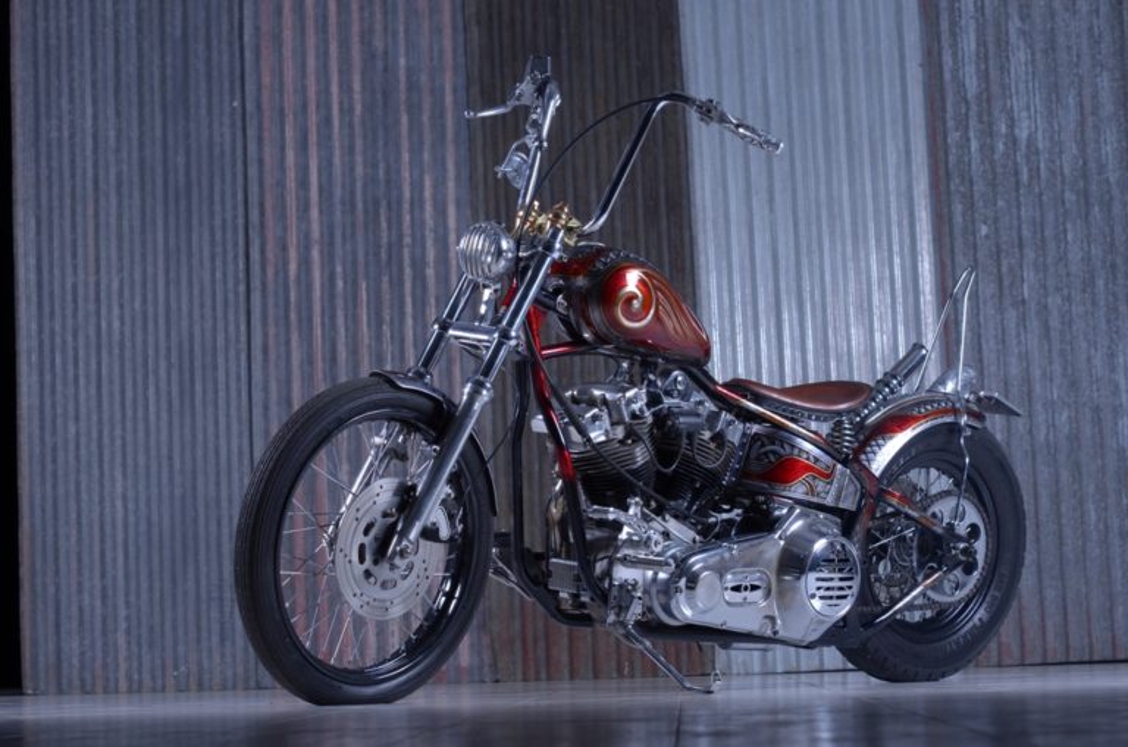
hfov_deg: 16.1
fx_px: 3988
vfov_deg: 10.7
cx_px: 564
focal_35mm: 128
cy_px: 374
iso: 100
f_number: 7.1
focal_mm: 85
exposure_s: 1/80
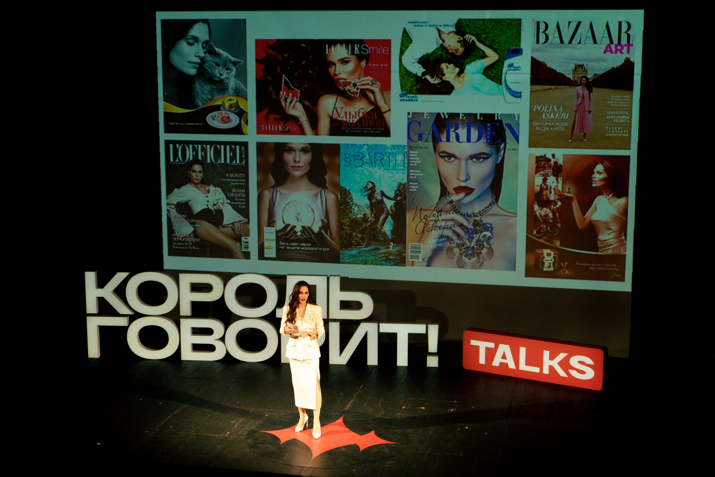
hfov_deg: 36.2
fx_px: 1092
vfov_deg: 24.6
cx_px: 358
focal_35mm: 55
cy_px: 238
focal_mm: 55
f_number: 5.6
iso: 1250
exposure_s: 1/50
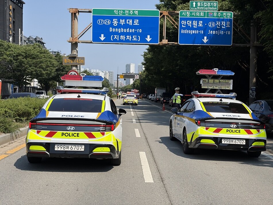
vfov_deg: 28.0
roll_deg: +0.3
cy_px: 102
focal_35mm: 52
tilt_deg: -4.1
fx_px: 410
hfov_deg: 36.8
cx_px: 136
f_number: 1.6
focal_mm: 5.96
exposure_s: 1/3831
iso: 40
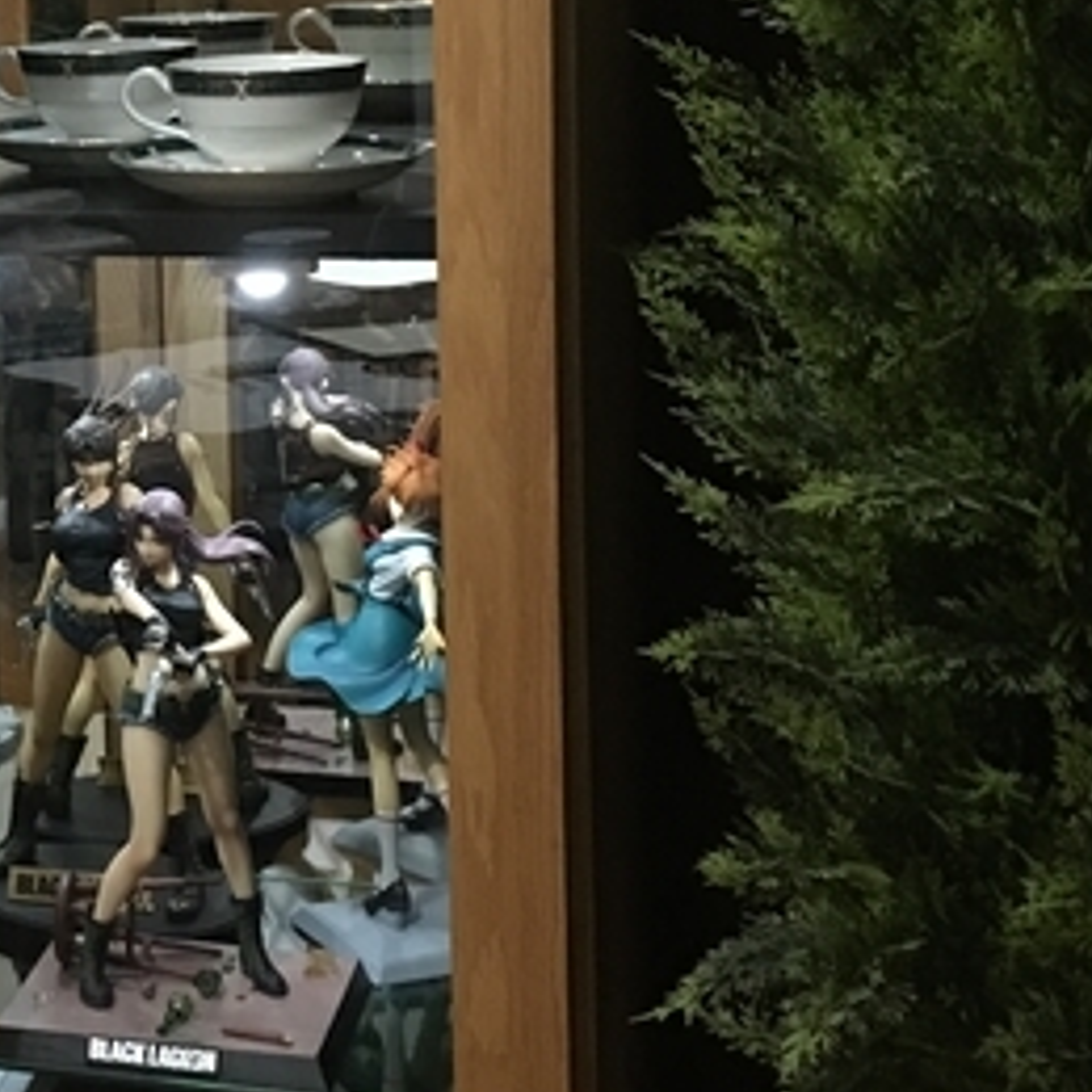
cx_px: -122
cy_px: 130
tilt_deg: -5.0
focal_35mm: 79
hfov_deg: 20.8
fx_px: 2820
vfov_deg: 21.5
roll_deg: +1.2
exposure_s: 1/4
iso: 64
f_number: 2.2
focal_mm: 4.15
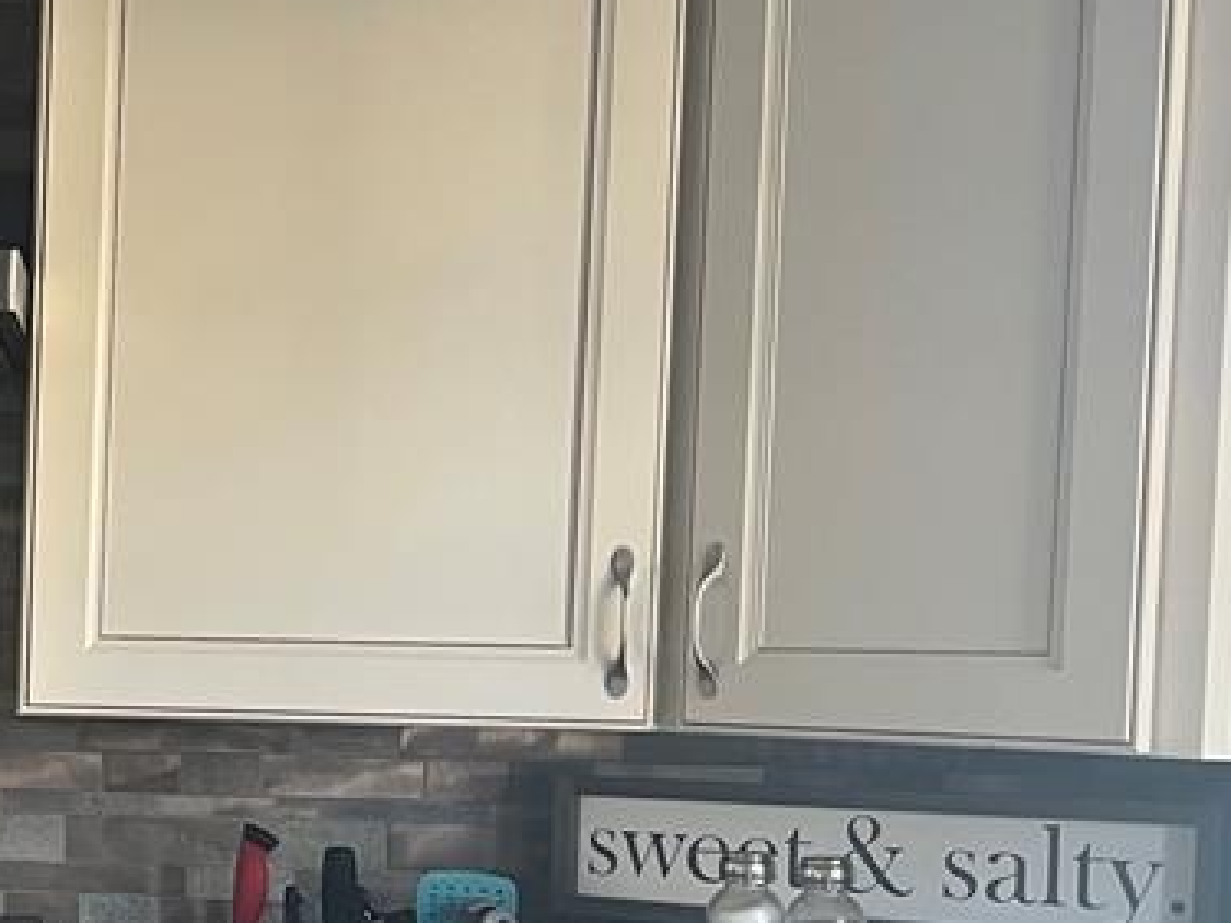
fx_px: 2524
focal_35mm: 71
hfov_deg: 24.5
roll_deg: -1.1
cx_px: -292
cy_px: 788
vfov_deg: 20.4
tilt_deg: -2.9
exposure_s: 1/60
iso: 200
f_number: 1.5
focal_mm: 5.7
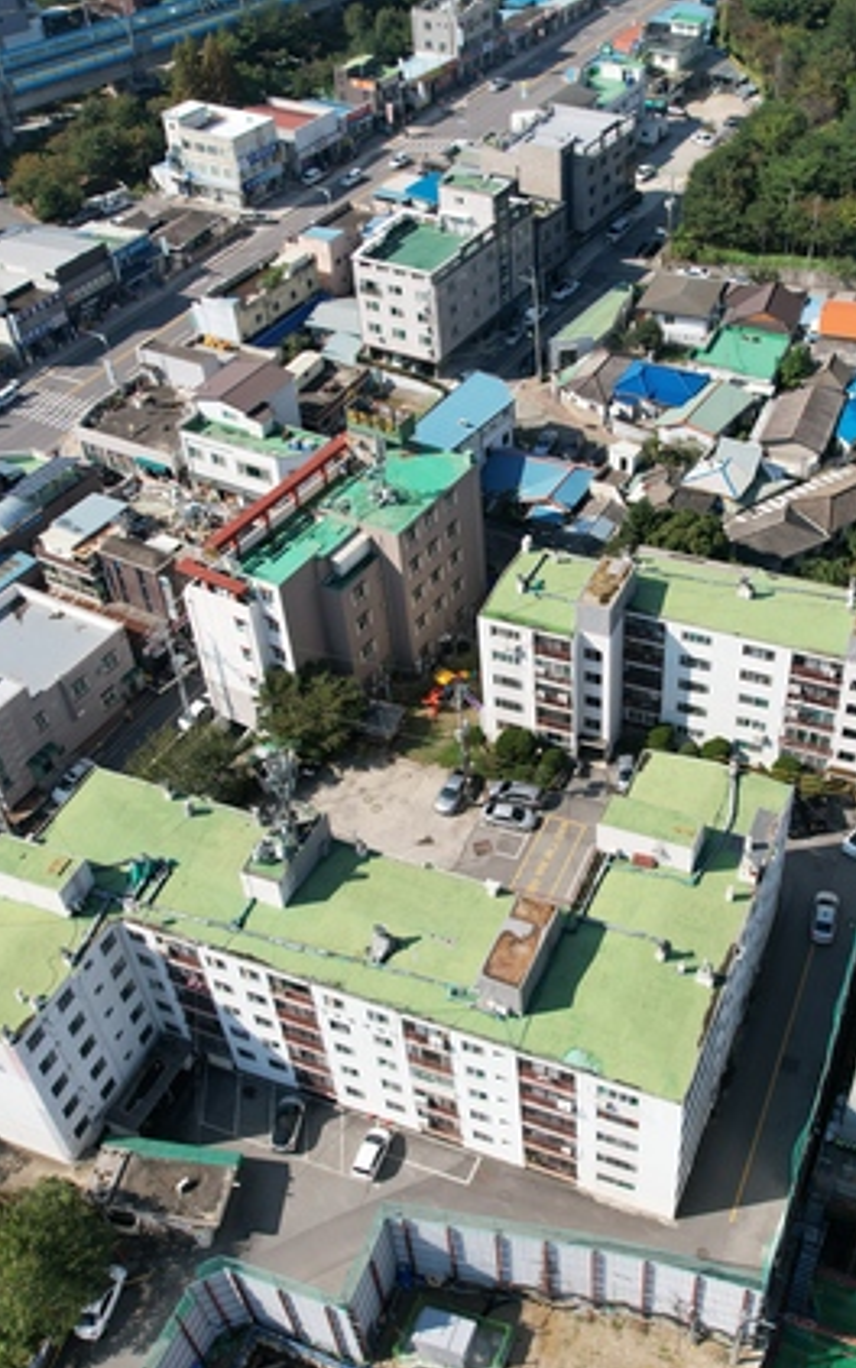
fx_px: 1268
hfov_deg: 36.8
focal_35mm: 34
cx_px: 593
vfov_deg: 56.7
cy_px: 689
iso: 130
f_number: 2.8
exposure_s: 1/2000
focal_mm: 8.38
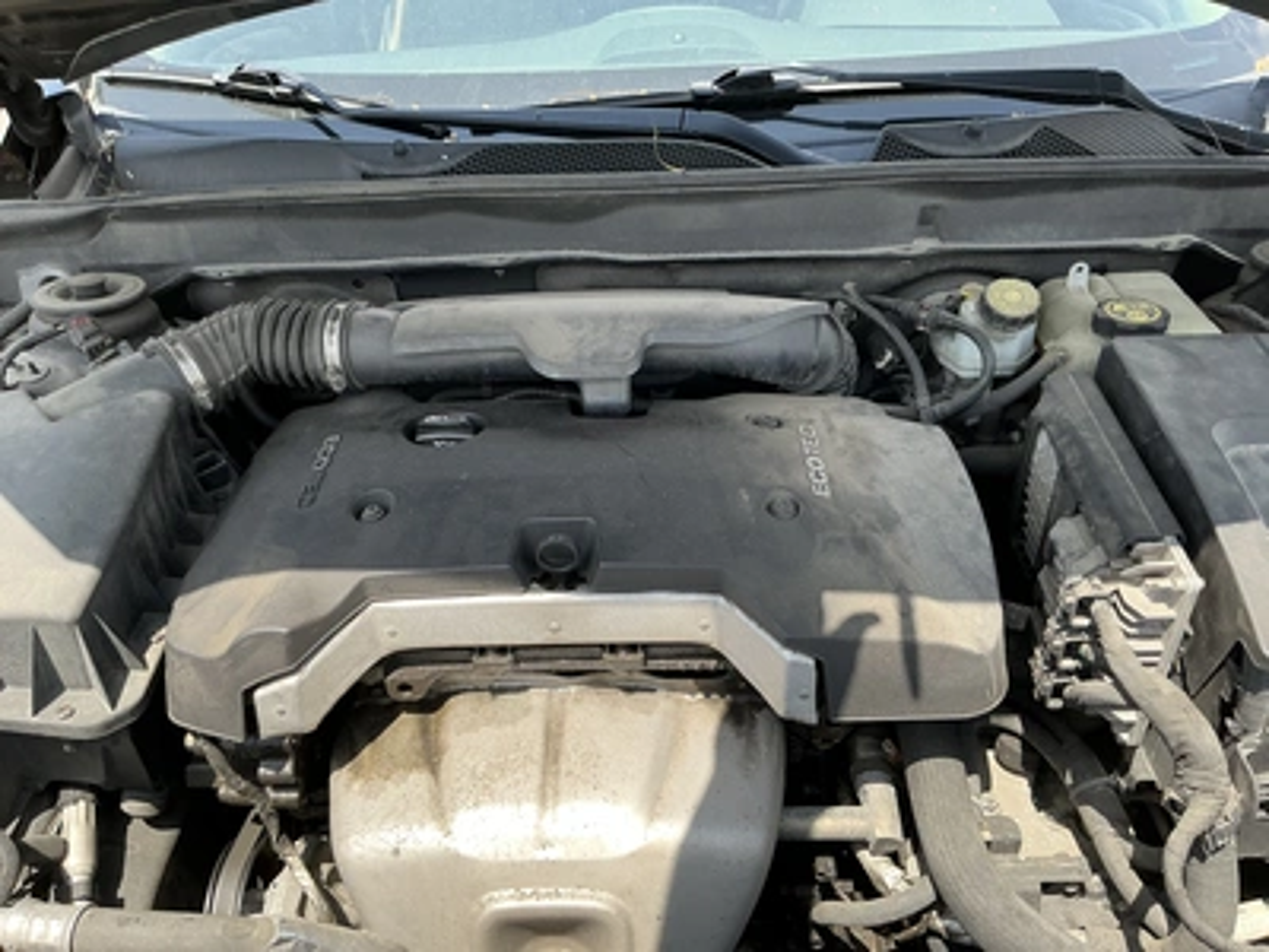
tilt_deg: -35.6
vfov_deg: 49.7
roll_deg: +2.5
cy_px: 476
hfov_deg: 63.4
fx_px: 1026
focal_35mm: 28
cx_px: 634
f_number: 1.8
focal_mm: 3
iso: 25
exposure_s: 1/346
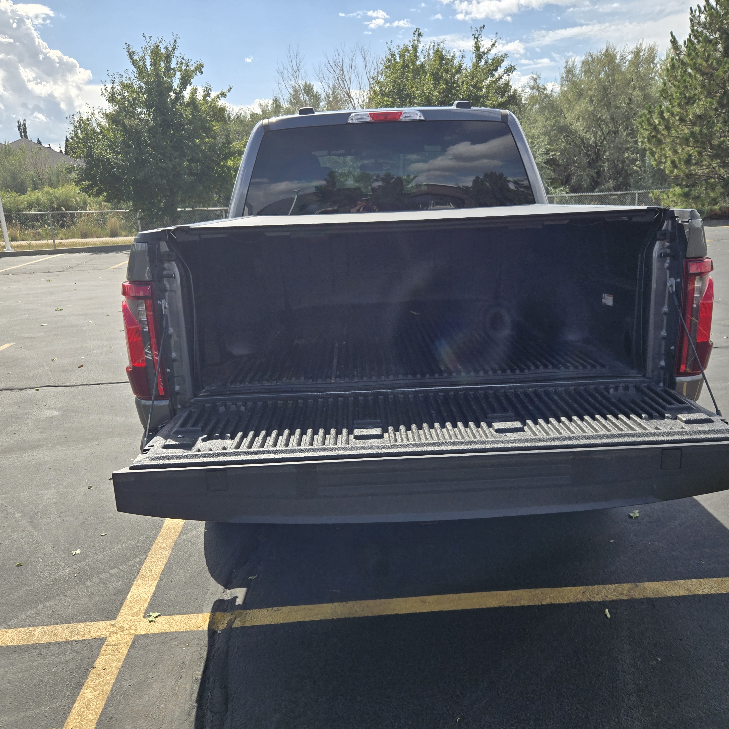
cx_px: 388
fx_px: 667
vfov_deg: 57.3
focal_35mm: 28
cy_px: 367
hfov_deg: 57.3
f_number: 1.8
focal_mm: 5.4
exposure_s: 1/1614
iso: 25
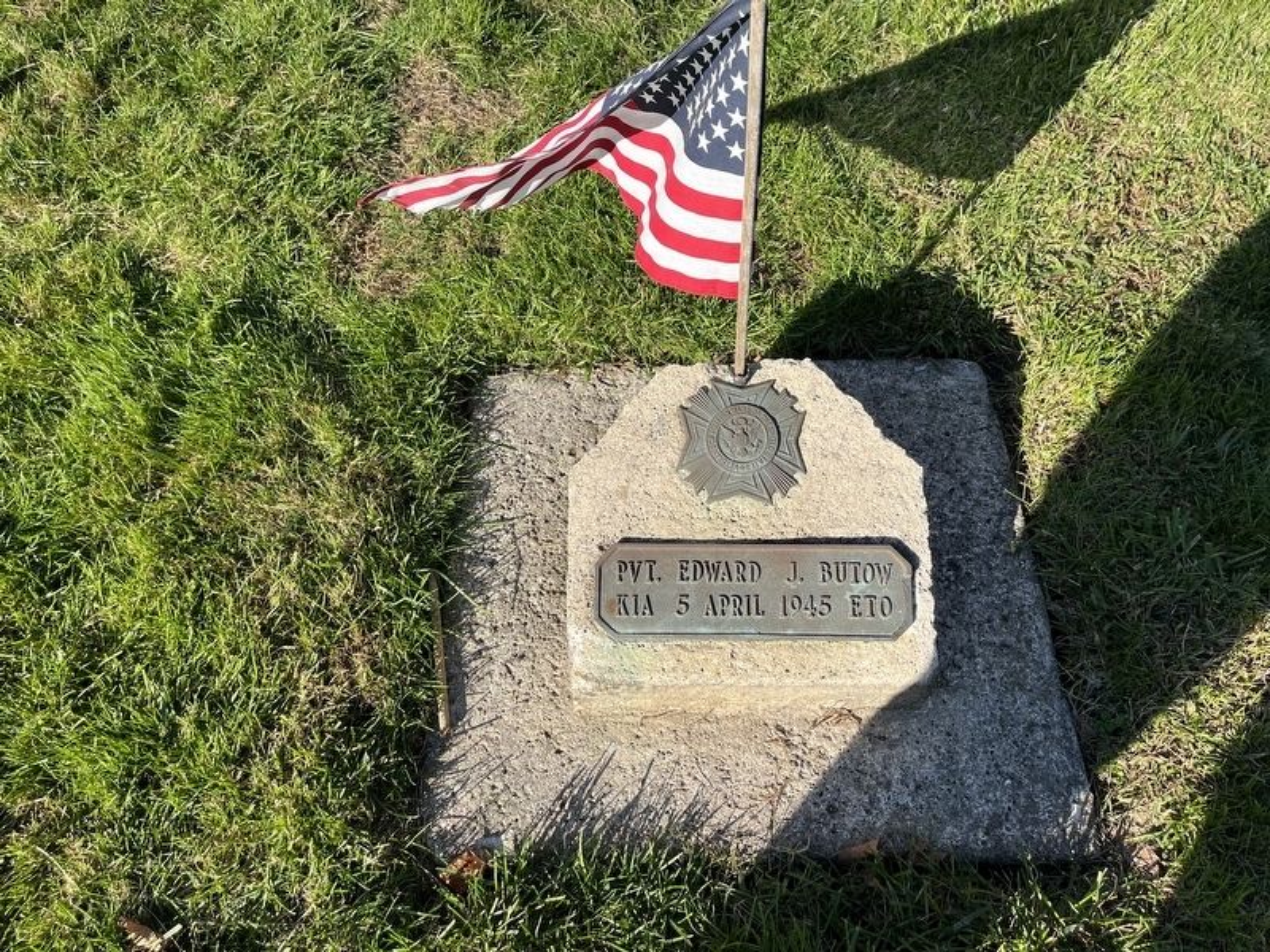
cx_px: 635
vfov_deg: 53.1
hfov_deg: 67.3
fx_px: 954
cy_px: 476
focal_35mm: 26
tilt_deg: -57.2
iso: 50
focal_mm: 5.1
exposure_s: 1/1862
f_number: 1.6
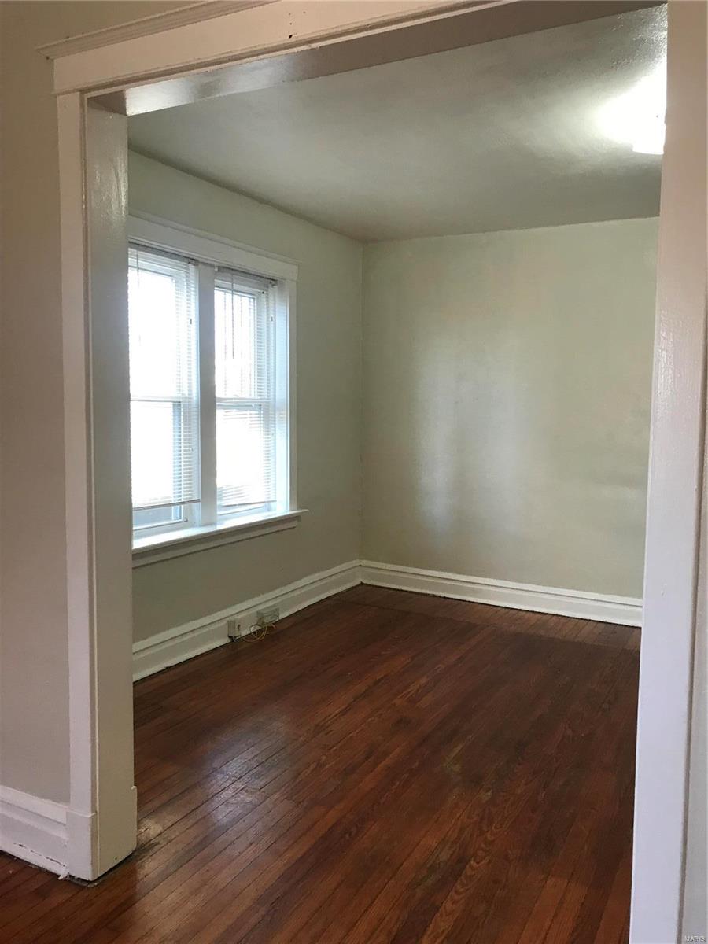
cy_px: 472
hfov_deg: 49.7
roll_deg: -1.3
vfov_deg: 63.4
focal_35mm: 28
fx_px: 764
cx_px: 354
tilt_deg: -3.0
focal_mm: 3.99
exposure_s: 1/30
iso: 32
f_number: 1.8
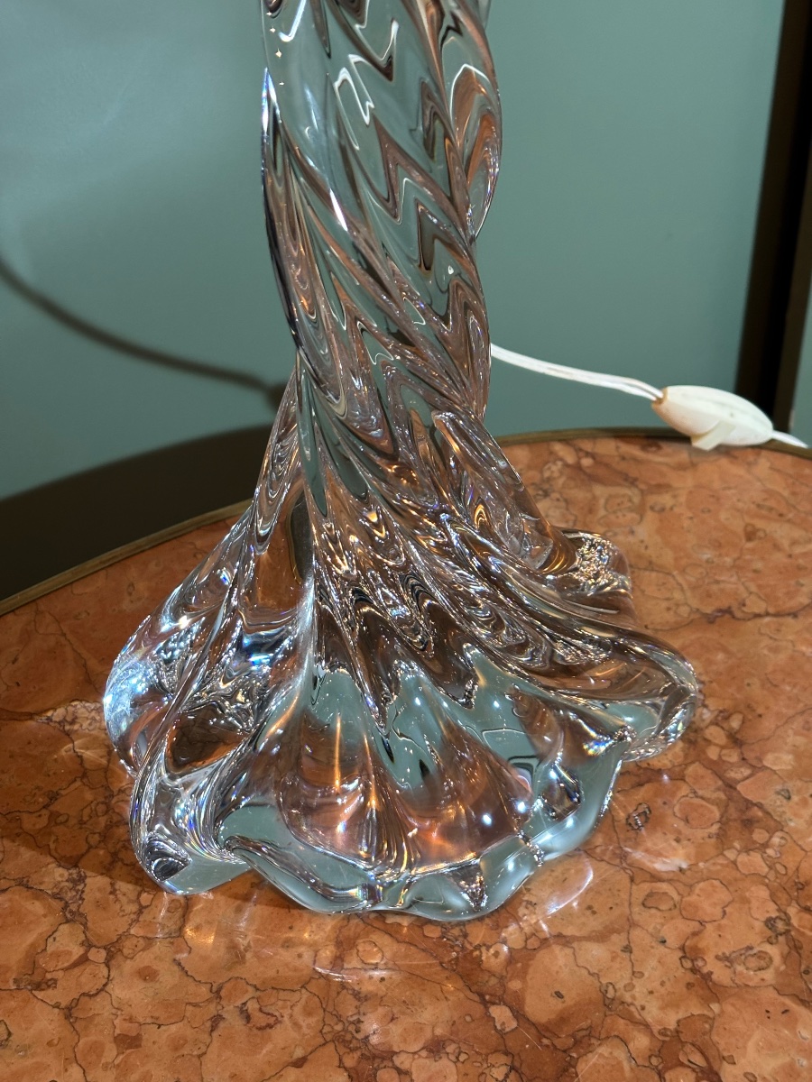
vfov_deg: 36.8
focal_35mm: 52
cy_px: 541
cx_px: 406
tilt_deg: -42.4
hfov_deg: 28.0
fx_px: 1626
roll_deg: +1.4
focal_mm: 5.96
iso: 200
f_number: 1.6
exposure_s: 1/33
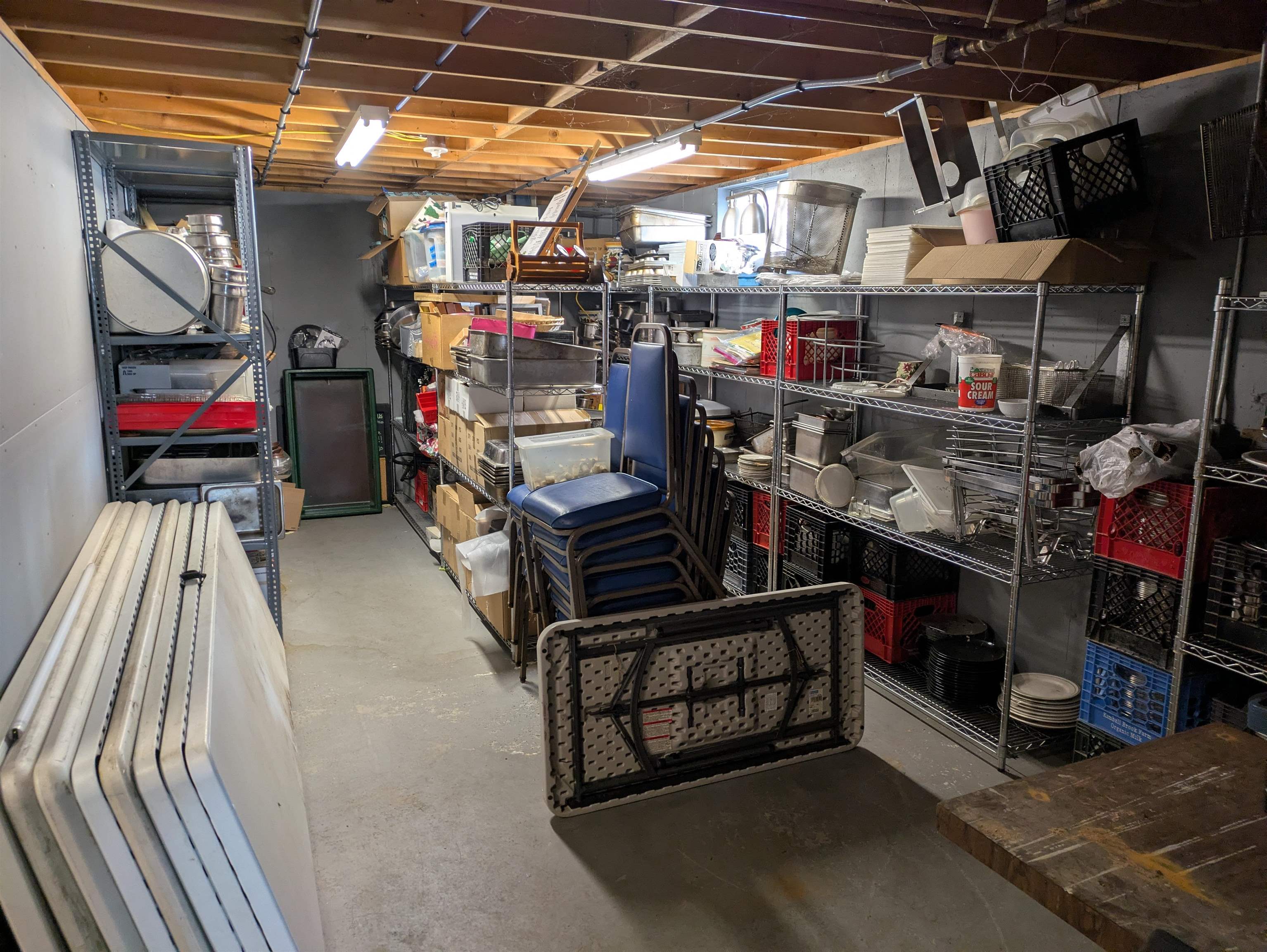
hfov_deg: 69.4
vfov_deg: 54.9
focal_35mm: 25
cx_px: 634
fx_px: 915
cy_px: 476
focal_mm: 5.43
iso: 97
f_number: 1.89
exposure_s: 1/40
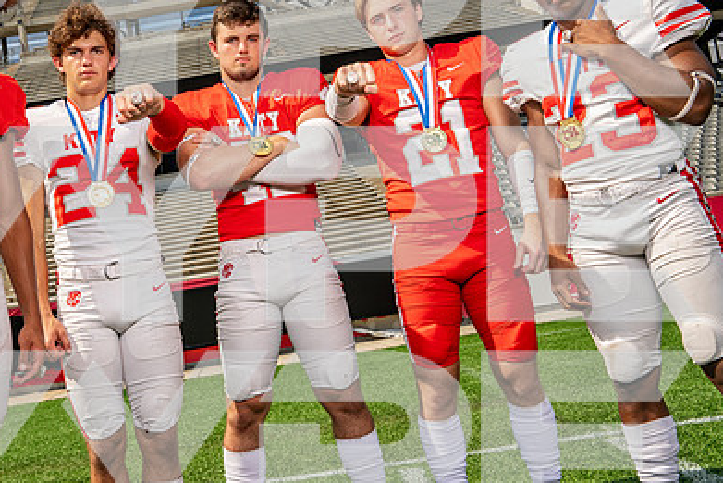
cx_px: 229
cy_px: 225
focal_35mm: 43
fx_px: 864
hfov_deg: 44.6
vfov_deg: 31.2
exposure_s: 1/320
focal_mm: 29
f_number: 8
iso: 100
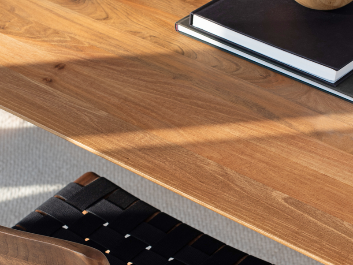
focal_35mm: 106
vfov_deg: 14.0
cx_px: 226
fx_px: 1081
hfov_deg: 18.5
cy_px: 168
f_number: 9
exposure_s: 1/40
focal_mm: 50
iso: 100
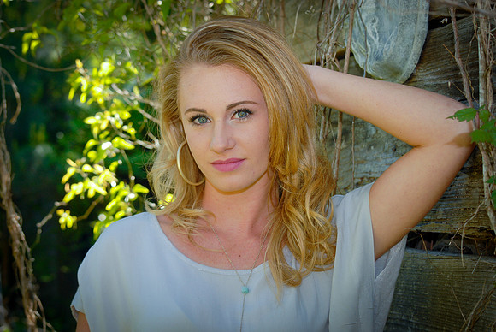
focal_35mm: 82
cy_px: 166
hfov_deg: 24.6
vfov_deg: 16.6
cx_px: 248
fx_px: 1138
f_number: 6.3
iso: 200
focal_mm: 55
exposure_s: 1/160
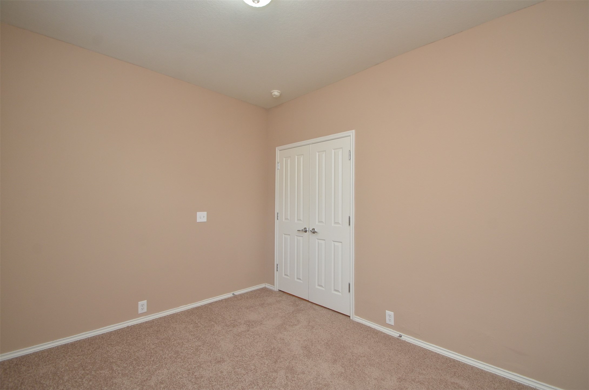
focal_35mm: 15
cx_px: 294
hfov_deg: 100.5
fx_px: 245
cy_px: 195
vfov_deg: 77.1
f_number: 6.3
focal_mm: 10
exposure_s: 1/60
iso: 640
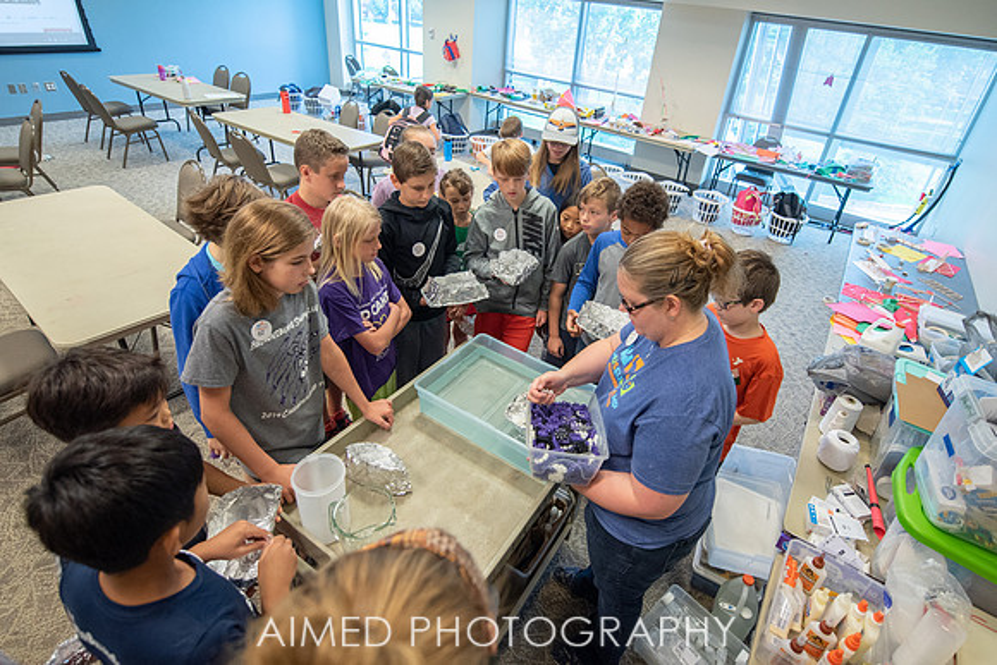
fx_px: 491
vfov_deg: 68.0
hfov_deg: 90.8
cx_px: 530
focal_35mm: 18
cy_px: 290
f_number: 2.8
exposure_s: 1/250
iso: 800
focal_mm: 14
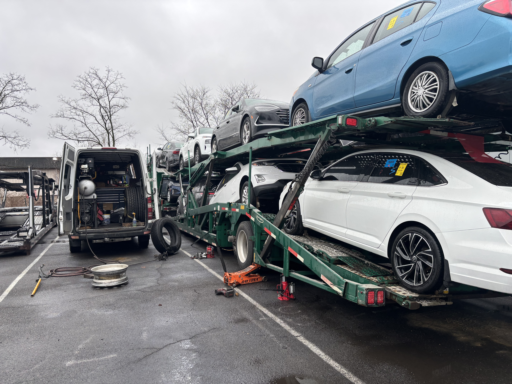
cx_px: 256
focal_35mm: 26
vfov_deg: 53.1
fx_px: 385
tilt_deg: -1.3
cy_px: 192
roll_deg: +2.6
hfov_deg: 67.3
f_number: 1.6
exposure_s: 1/124
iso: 32
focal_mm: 5.96
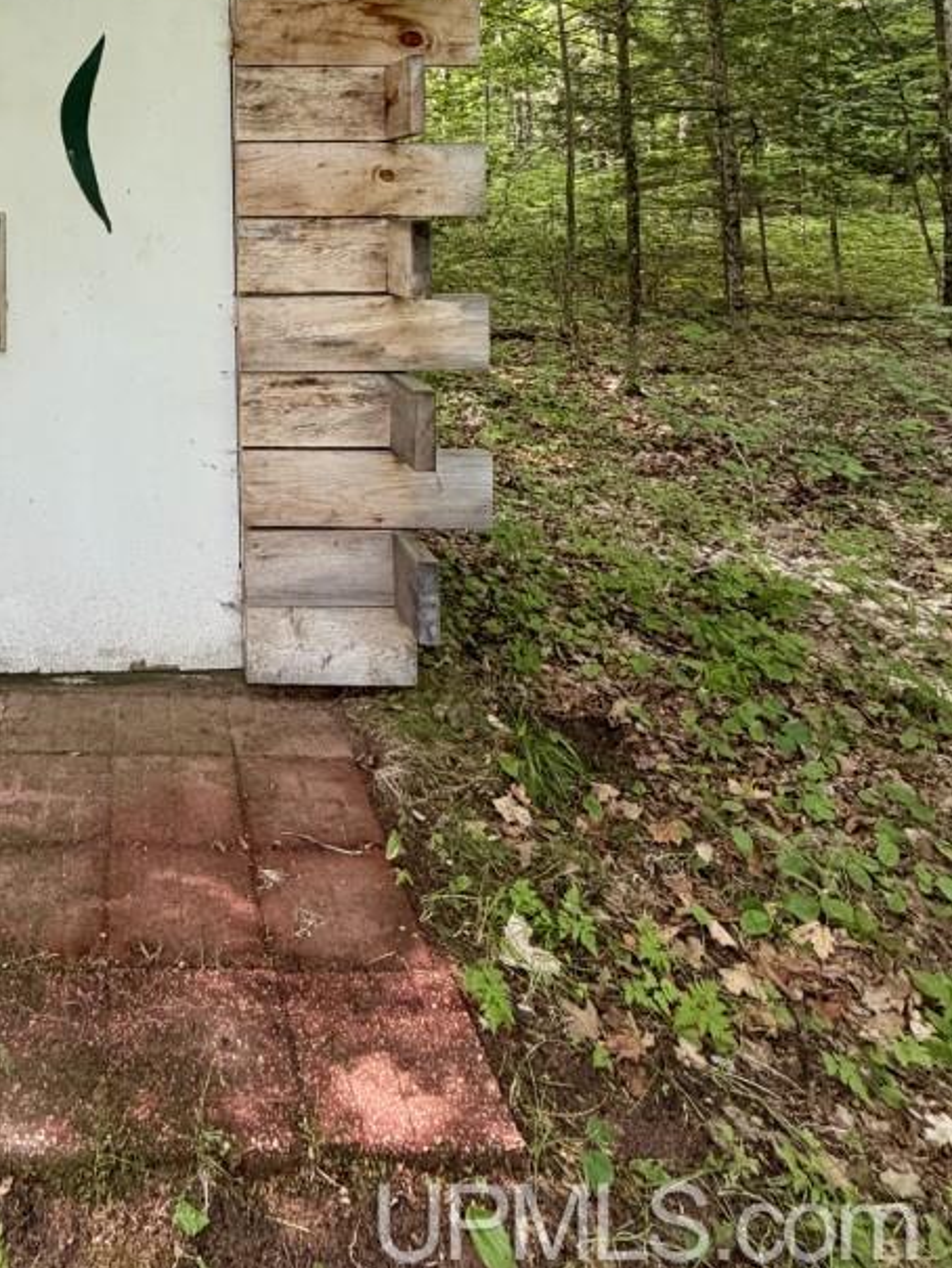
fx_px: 916
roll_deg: -0.6
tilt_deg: +0.3
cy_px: 195
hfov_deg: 49.3
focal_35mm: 25
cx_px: 107
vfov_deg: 61.5
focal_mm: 2.22
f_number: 2.2
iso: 125
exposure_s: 1/121
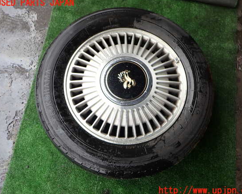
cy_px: 97
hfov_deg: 55.7
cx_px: 126
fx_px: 229
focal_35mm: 32
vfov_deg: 45.8
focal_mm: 5.4
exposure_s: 1/160
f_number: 2.3
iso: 100
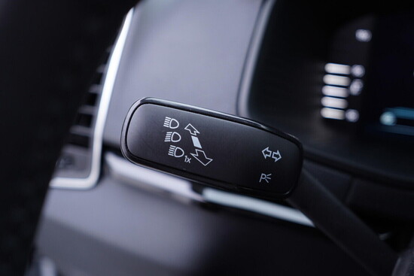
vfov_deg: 36.9
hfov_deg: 53.1
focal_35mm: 36
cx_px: 207
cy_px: 138
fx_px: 414
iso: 200
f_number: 2.8
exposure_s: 1/40
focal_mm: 24
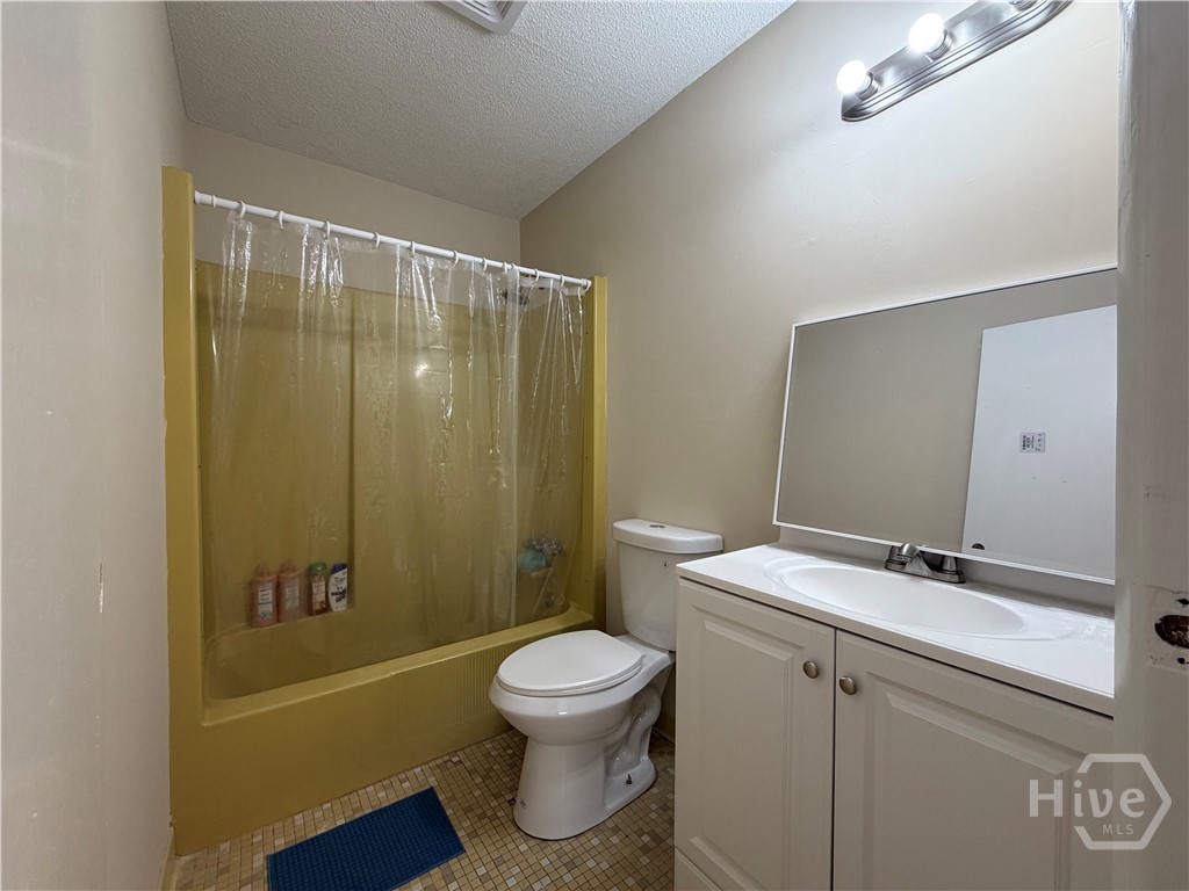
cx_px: 594
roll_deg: +0.7
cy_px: 446
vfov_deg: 85.7
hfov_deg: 102.1
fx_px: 481
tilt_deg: -1.0
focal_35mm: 14
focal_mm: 2.22
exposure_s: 1/120
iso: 250
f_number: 2.2
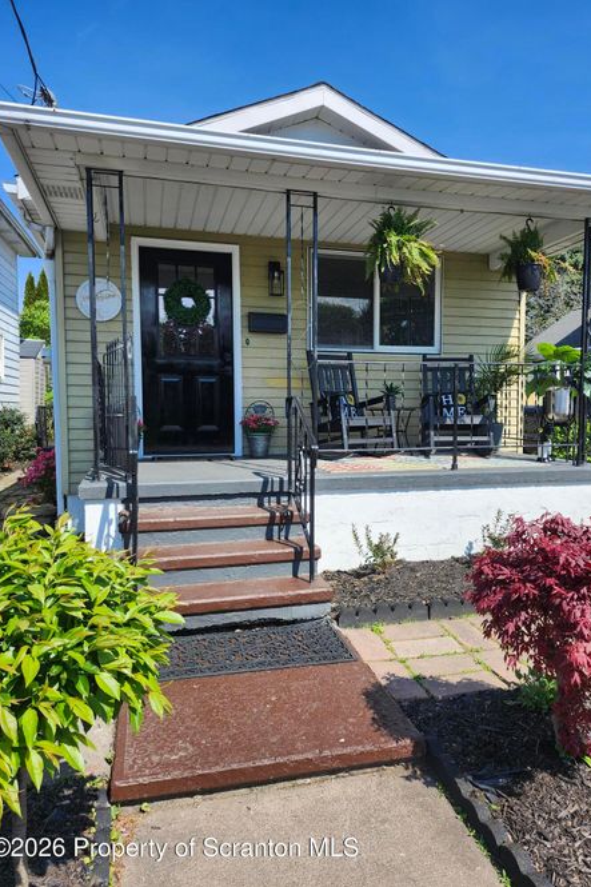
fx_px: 591
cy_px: 444
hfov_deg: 53.0
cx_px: 323
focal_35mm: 24
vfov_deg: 73.8
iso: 25
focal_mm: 5.54
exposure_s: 1/1272
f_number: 1.8
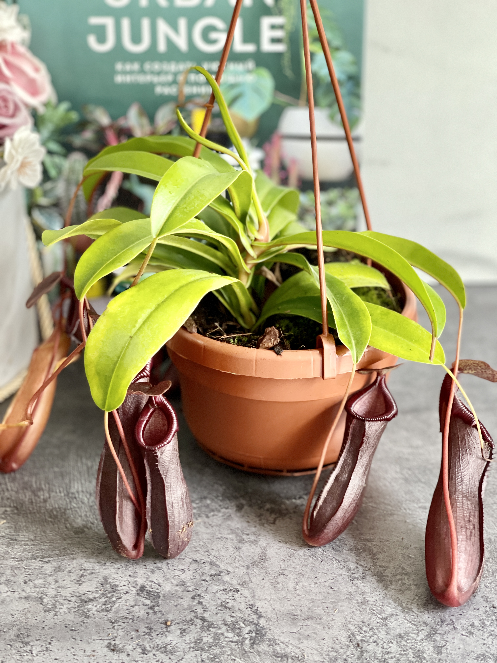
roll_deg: +0.9
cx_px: 248
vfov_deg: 30.3
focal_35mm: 64
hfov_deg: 22.9
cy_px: 332
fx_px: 1225
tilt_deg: -26.8
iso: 200
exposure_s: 1/33
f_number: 2.2
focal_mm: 7.5
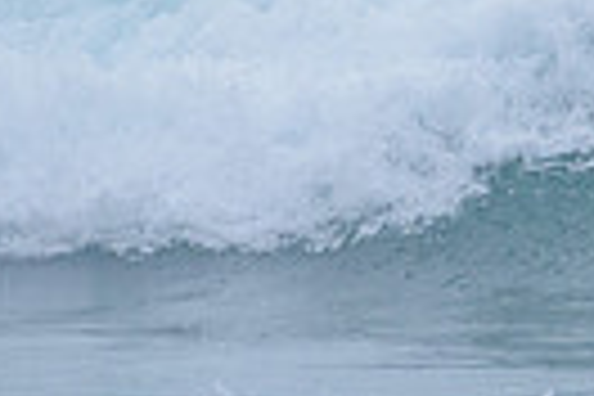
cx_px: 1210
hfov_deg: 0.8
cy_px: -25
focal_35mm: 2698
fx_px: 44514
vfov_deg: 0.5
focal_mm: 500
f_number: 5.6
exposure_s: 1/2000
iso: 1600
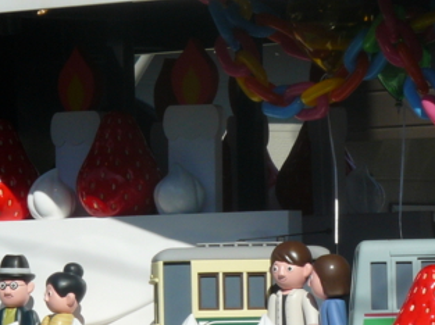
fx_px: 5724
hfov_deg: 4.4
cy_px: 228
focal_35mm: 456
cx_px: 217
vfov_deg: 3.3
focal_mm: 32.9
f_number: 8
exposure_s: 1/400
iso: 100
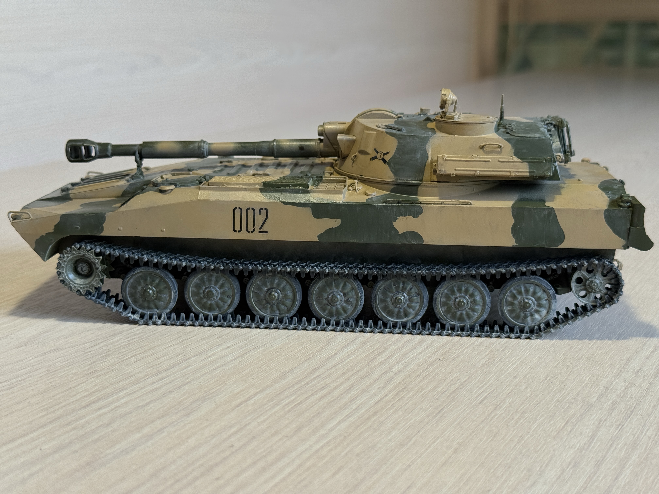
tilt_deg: -13.5
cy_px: 247
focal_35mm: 48
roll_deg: +0.8
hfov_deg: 39.7
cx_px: 330
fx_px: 914
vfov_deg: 30.3
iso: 80
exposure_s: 1/281
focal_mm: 6.76
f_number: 1.78
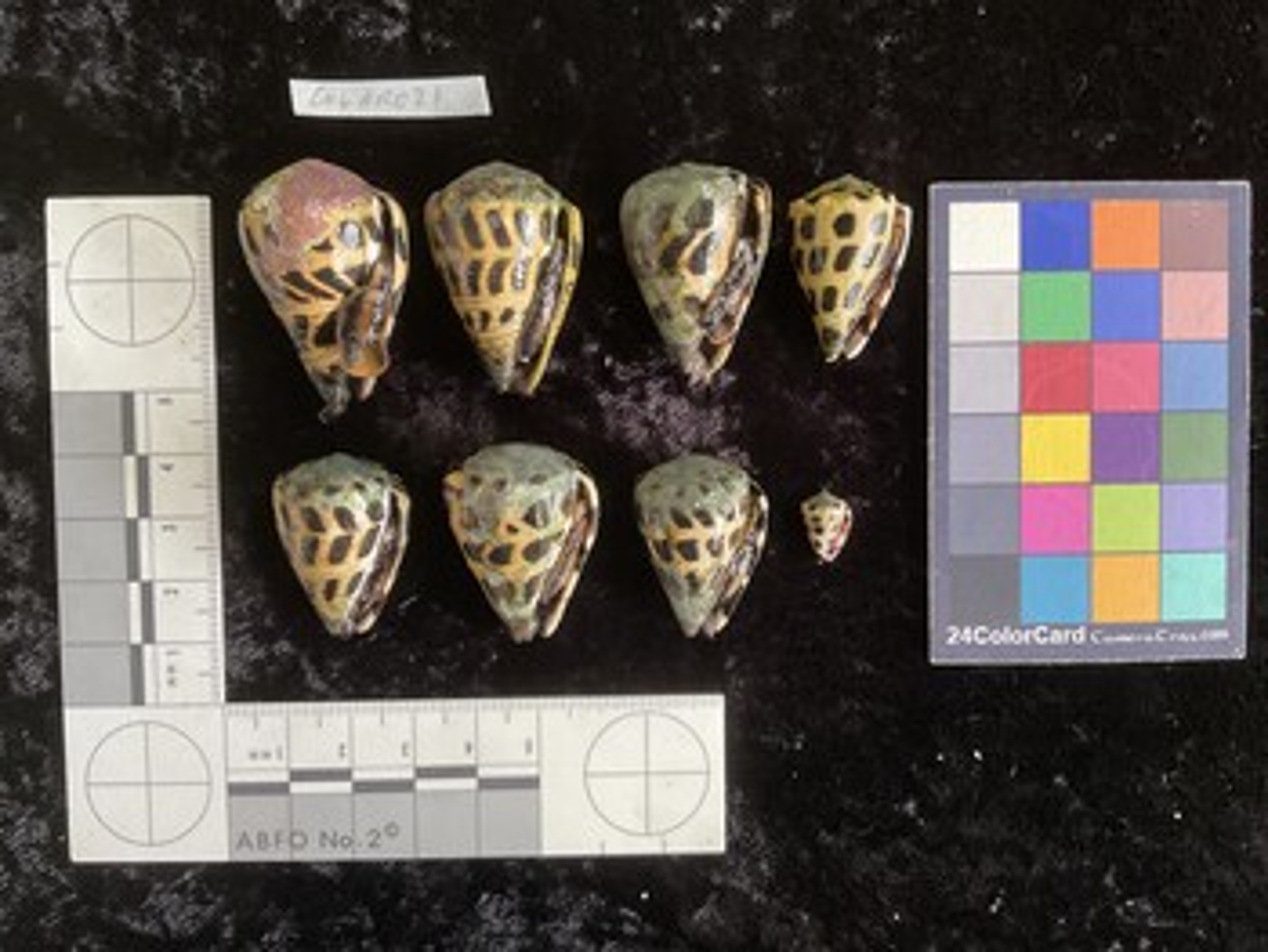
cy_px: 476
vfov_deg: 48.3
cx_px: 634
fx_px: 1063
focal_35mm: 29
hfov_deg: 61.6
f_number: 1.8
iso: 125
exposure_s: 1/60
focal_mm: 3
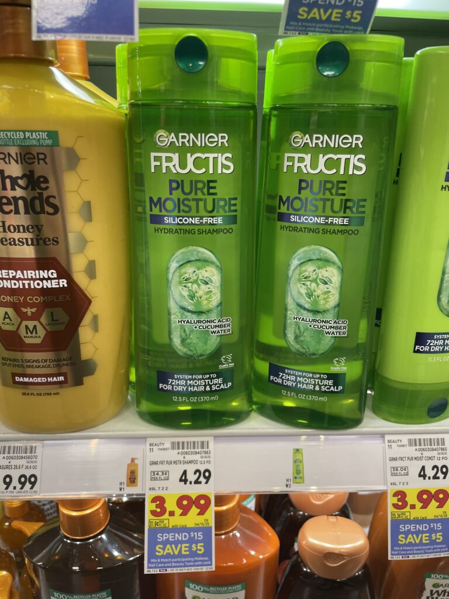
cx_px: 224
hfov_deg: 53.1
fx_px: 450
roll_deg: +0.3
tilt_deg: -21.2
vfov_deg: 67.3
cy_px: 300
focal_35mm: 26
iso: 125
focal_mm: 4.2
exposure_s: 1/120
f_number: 1.6
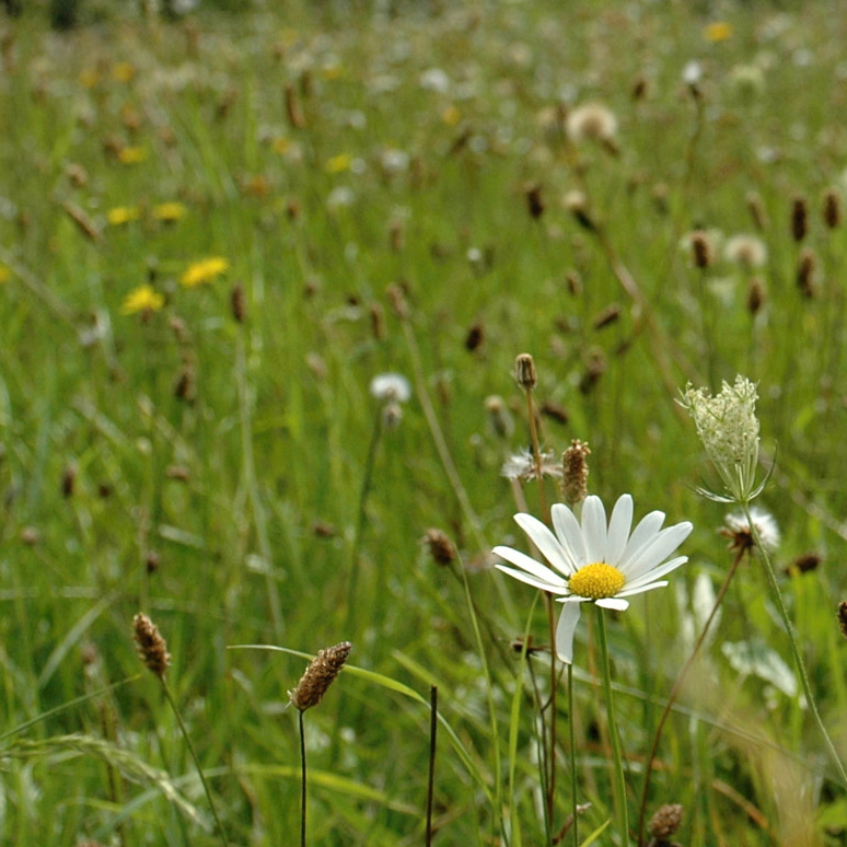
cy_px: 183
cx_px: 912
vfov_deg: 13.6
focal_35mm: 128
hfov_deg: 13.4
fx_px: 3543
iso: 400
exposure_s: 1/250
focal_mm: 38
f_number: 8
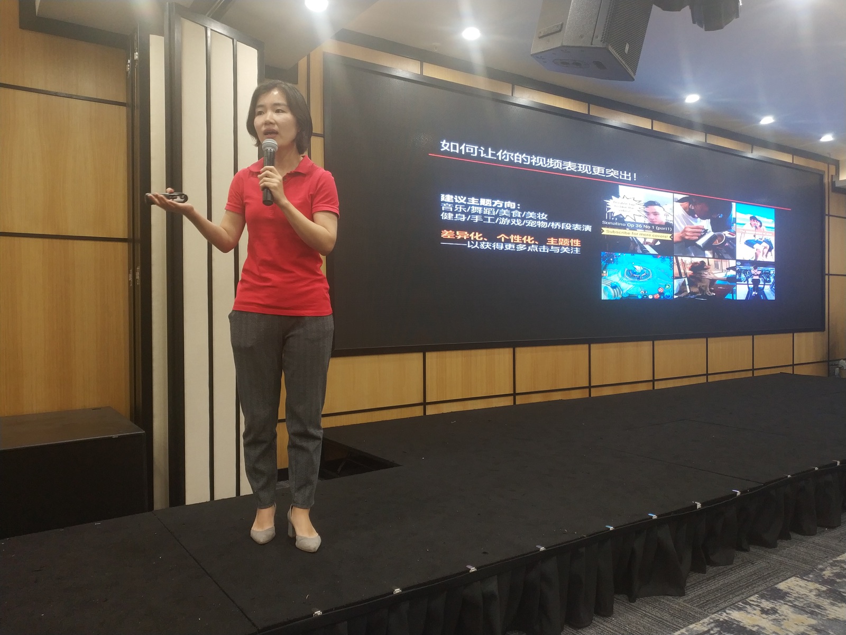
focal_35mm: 32
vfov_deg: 44.2
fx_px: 782
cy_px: 318
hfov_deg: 56.8
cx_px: 423
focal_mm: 4.5
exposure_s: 1/25
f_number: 2
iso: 178
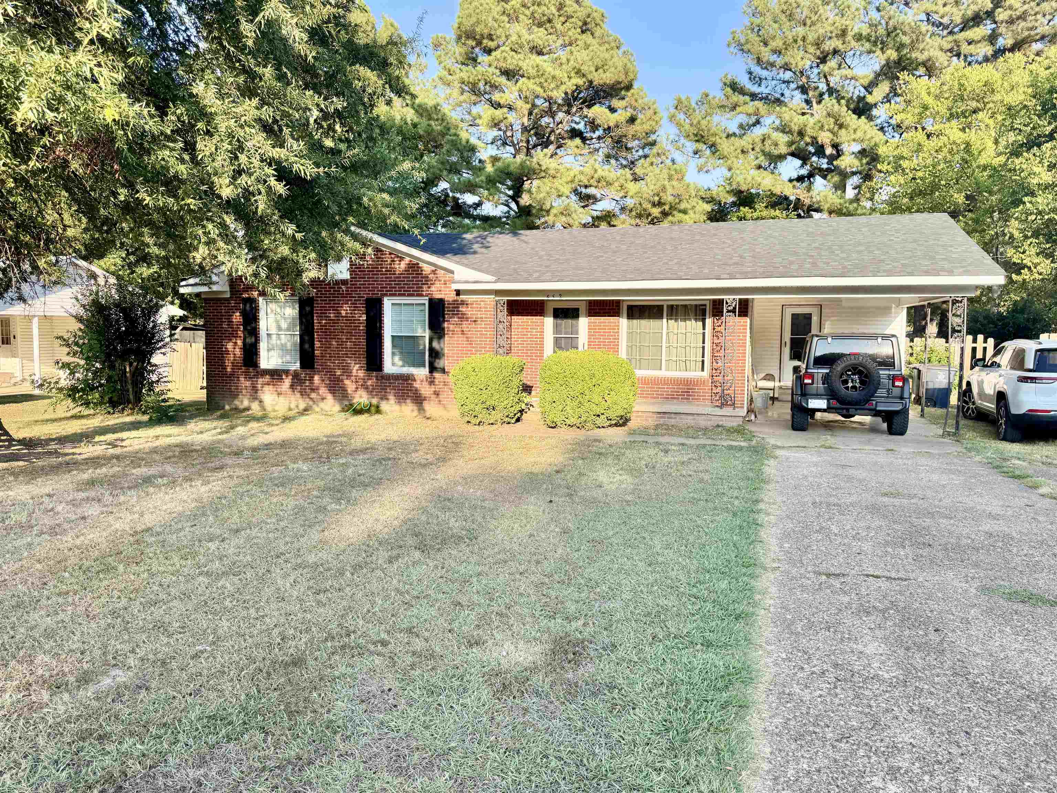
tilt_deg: -3.9
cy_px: 396
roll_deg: -1.1
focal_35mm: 24
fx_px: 733
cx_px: 528
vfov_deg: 56.8
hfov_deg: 71.6
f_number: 1.78
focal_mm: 6.76
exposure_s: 1/952
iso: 80
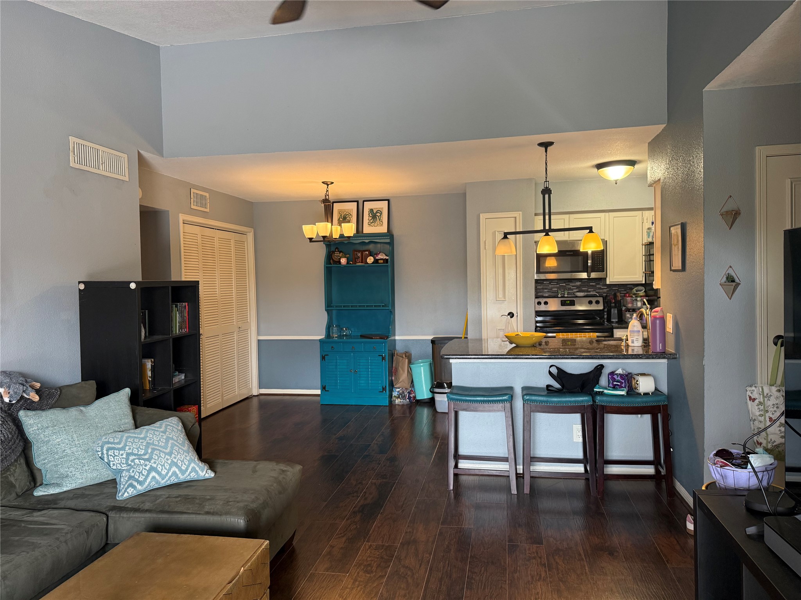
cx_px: 400
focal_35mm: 24
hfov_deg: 71.6
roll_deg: +0.3
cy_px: 300
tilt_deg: -2.0
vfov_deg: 56.8
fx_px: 555
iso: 250
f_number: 1.78
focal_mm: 6.76
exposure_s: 1/120
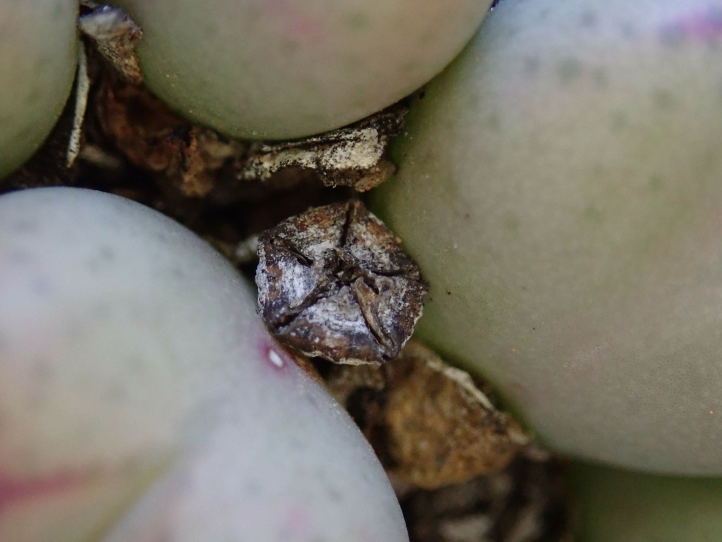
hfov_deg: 24.4
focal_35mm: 80
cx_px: 361
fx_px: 1669
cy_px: 271
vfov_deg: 18.4
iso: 1000
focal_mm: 14.41
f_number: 4.4
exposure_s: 1/80
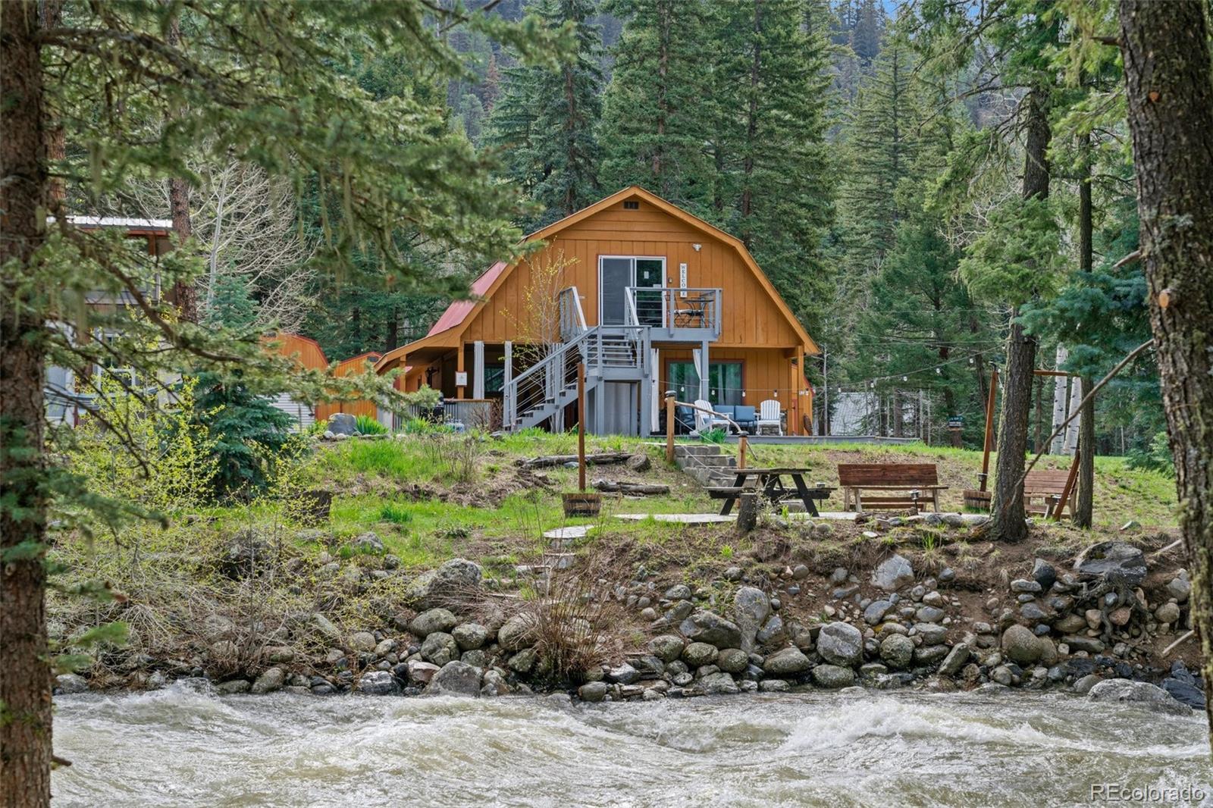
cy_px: 404
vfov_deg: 25.5
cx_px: 606
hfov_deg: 37.5
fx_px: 1785
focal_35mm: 53
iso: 400
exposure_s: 1/200
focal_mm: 53
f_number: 8
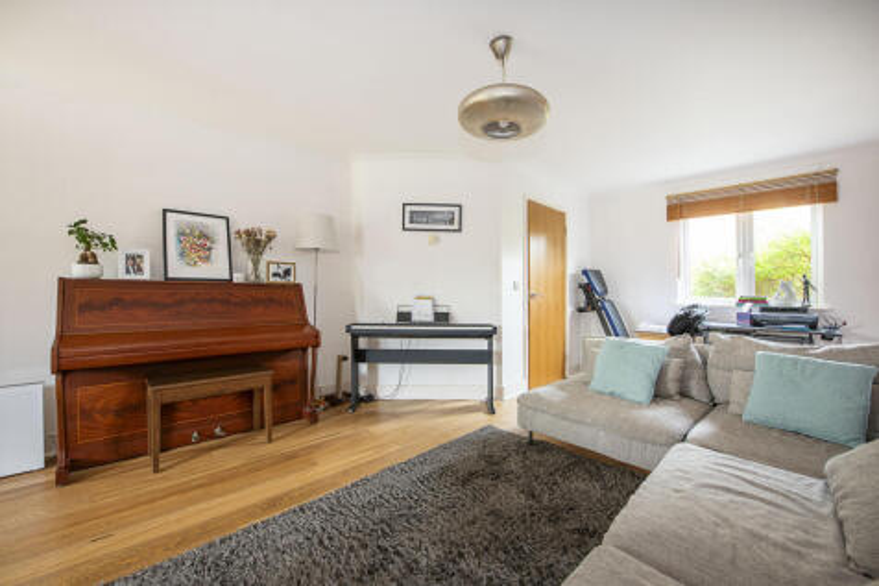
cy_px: 293
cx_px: 440
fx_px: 342
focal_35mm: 14
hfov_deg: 104.3
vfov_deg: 81.2
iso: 320
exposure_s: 1/1.25
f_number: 5.6
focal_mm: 14
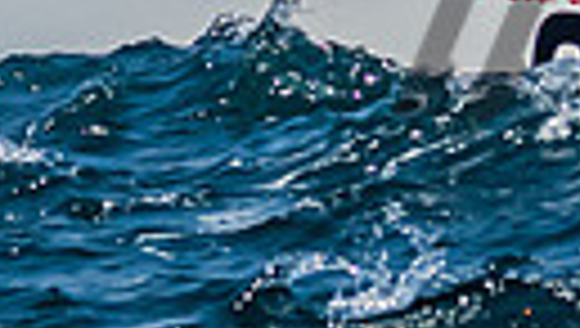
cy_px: -163
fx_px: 19899
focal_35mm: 1292
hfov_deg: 1.7
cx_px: -241
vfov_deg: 0.9
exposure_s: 1/2500
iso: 400
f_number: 6.3
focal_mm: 135
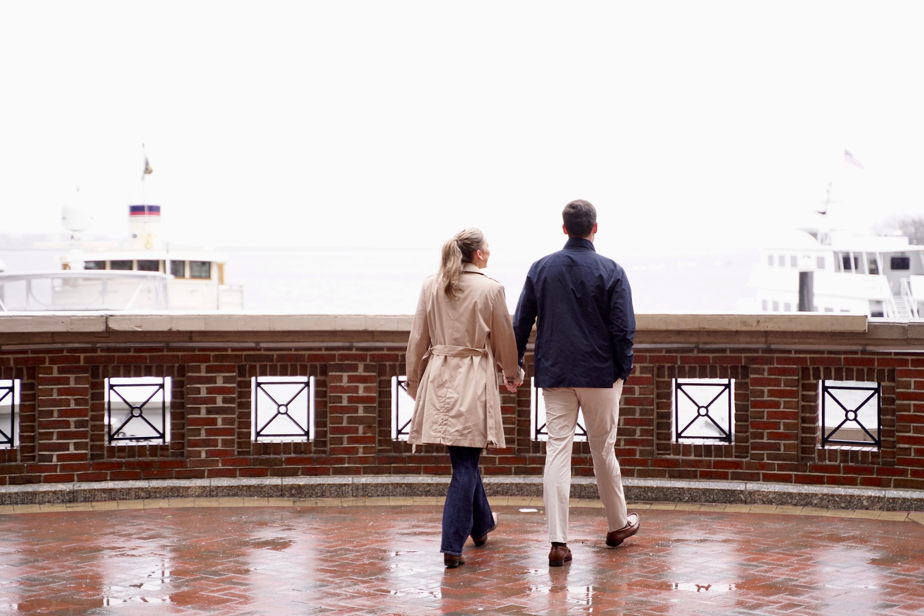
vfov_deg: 20.3
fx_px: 1720
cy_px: 308
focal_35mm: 67
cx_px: 462
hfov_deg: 30.1
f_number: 2.8
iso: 250
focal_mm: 67
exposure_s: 1/125
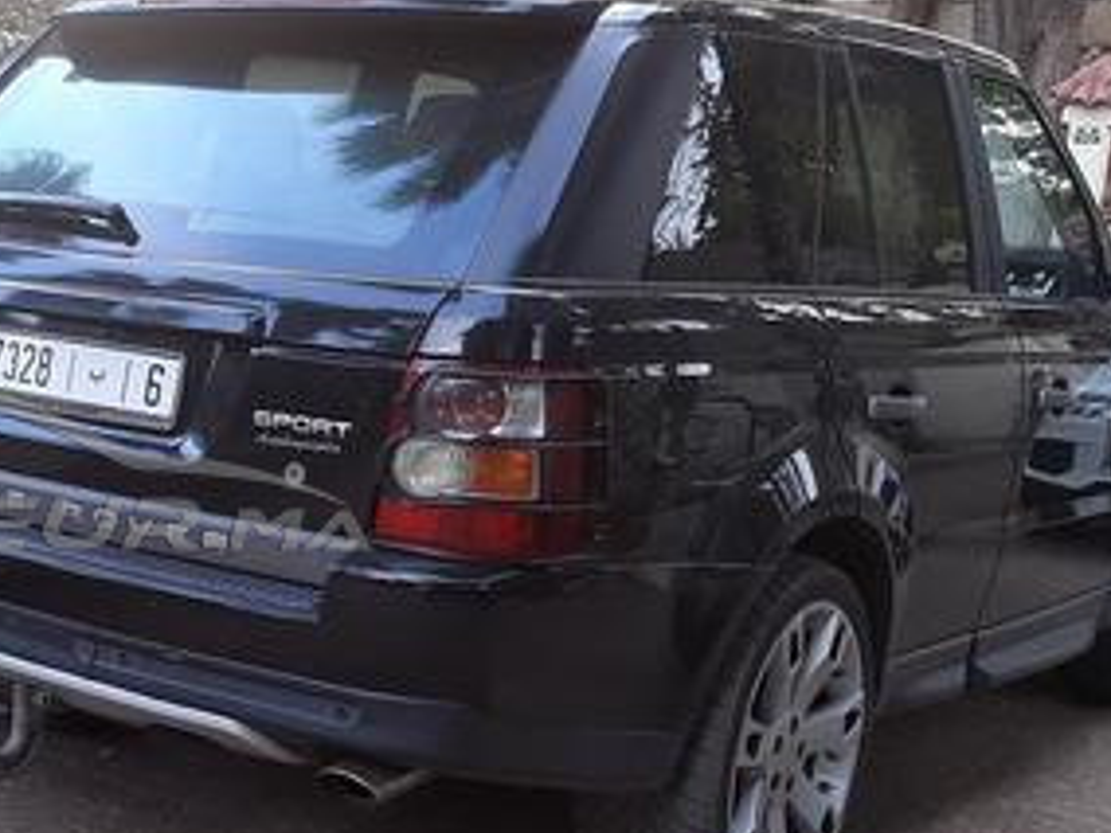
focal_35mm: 62
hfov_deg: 29.3
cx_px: 23
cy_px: 471
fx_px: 1990
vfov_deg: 23.6
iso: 50
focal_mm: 3.93
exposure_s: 1/100
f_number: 1.7
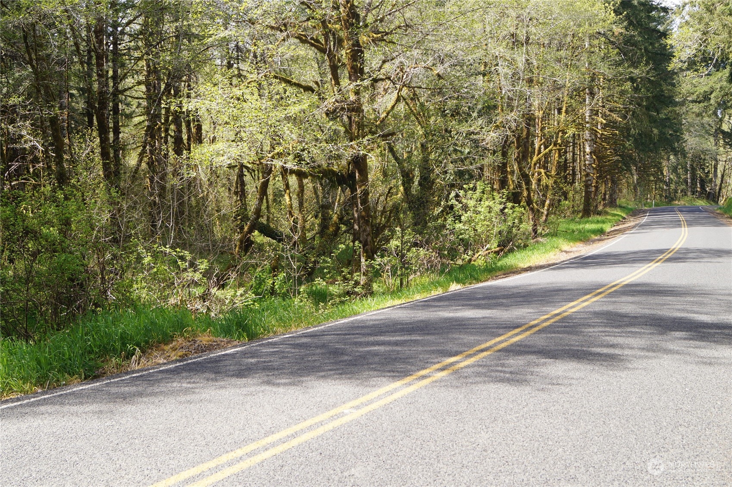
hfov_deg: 37.9
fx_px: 1067
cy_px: 244
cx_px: 366
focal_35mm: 52
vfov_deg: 25.7
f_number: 8
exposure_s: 1/80
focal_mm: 35
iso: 100
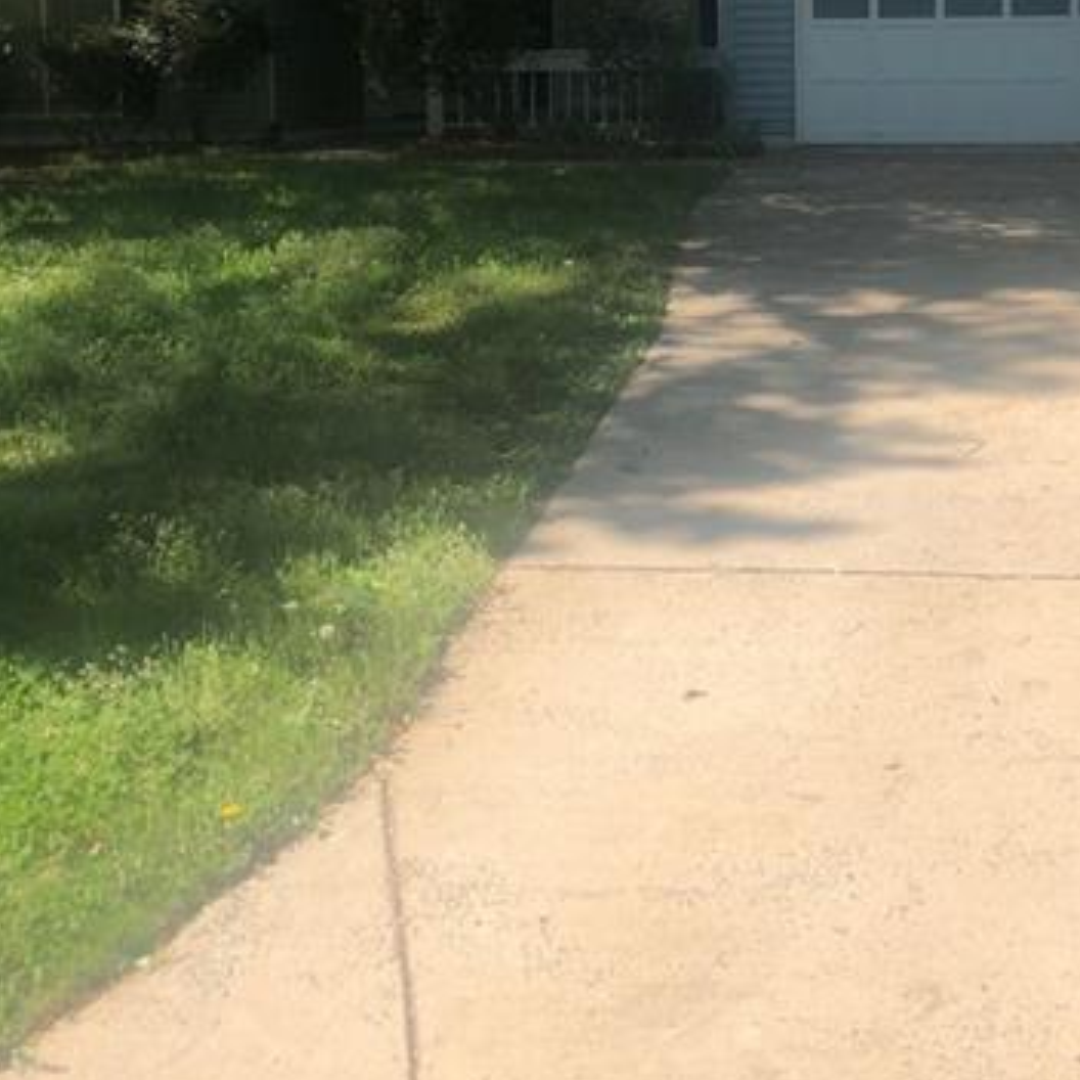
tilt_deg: -3.1
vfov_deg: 30.8
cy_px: 215
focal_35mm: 54
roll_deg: +1.2
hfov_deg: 31.5
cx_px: 663
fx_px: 1906
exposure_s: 1/1372
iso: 20
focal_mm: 3.99
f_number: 1.8
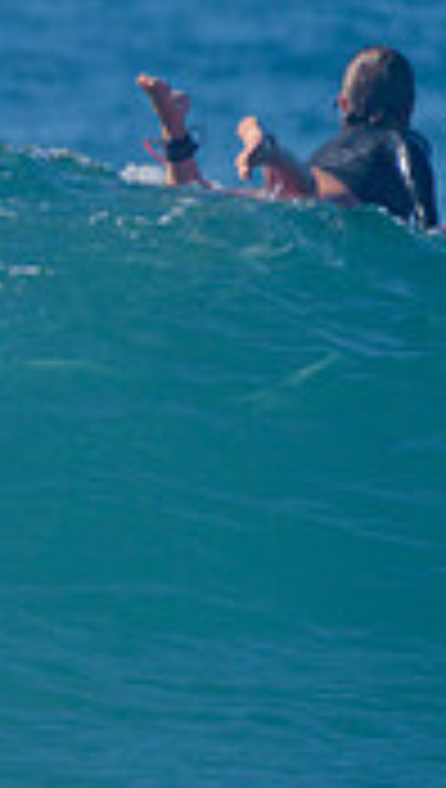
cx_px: -1025
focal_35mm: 2126
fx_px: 44505
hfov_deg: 0.6
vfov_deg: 1.0
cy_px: 531
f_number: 5.6
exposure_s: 1/2000
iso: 125
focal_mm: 500
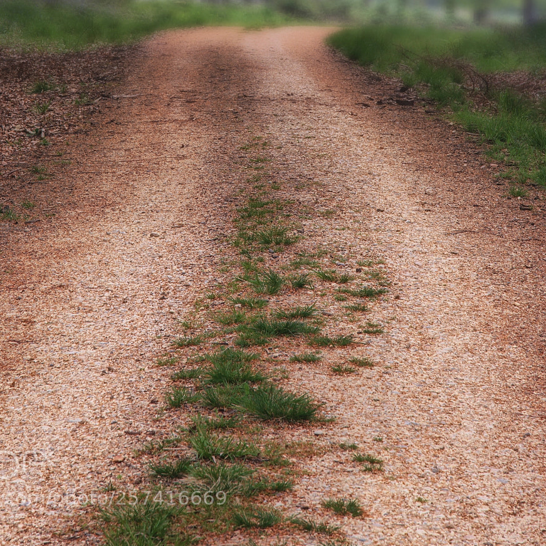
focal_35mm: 164
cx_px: 233
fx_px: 2927
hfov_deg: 10.7
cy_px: 46
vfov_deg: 10.6
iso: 100
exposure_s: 3
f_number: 16
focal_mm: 105
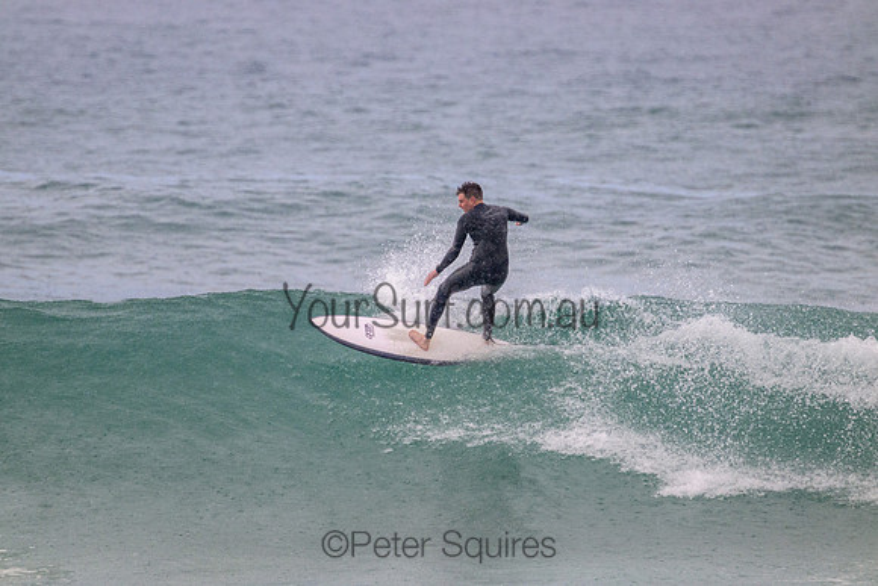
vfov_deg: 1.7
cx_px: 439
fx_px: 19515
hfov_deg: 2.6
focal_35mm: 800
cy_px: 293
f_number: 11
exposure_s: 1/2000
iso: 1600
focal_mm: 800
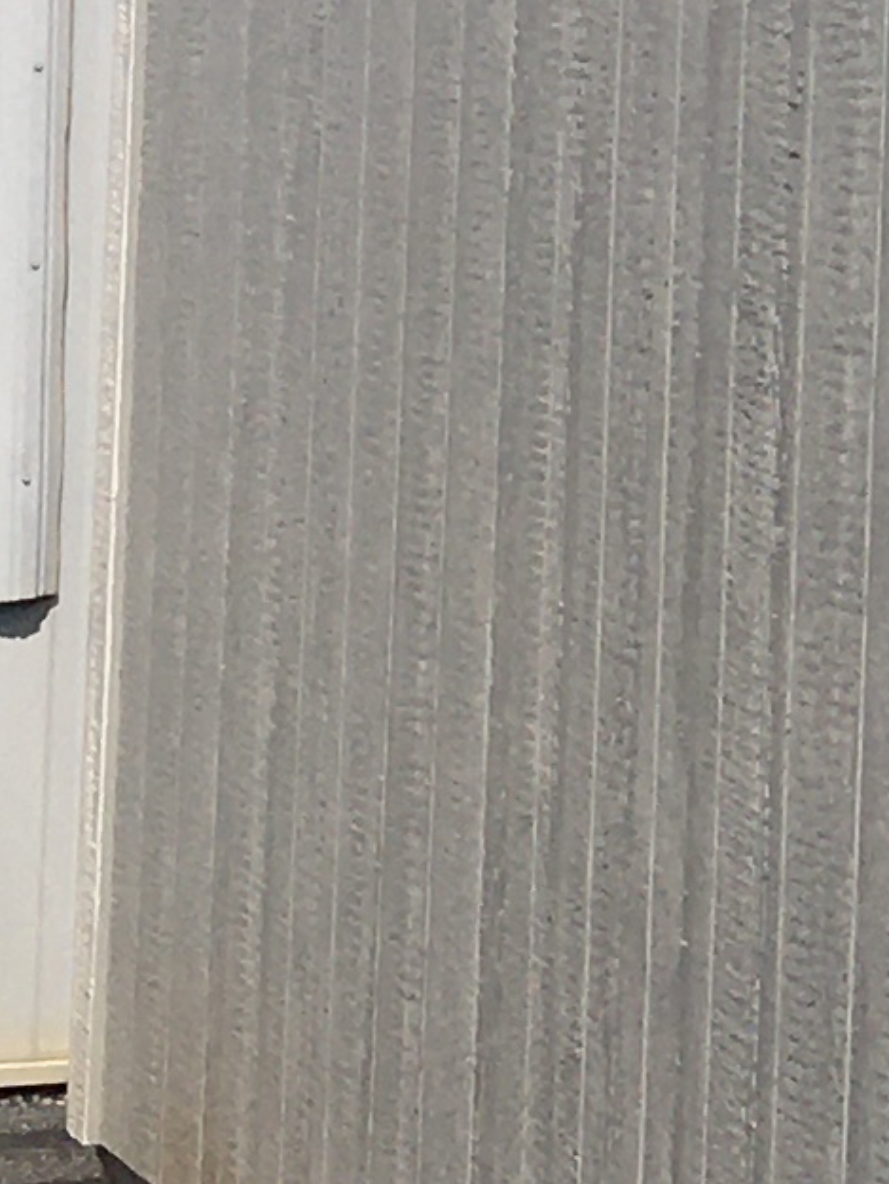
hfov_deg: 7.2
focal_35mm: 187
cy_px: -89
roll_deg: -1.6
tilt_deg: +3.2
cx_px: 2576
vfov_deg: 10.5
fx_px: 6401
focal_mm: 4.15
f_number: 2.2
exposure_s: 1/4808
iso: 25
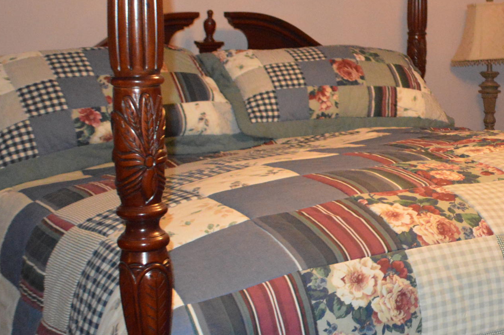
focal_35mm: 92
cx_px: 557
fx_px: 1286
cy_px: 127
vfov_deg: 14.8
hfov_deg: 21.0
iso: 3200
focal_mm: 26
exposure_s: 1/60
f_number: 4.2
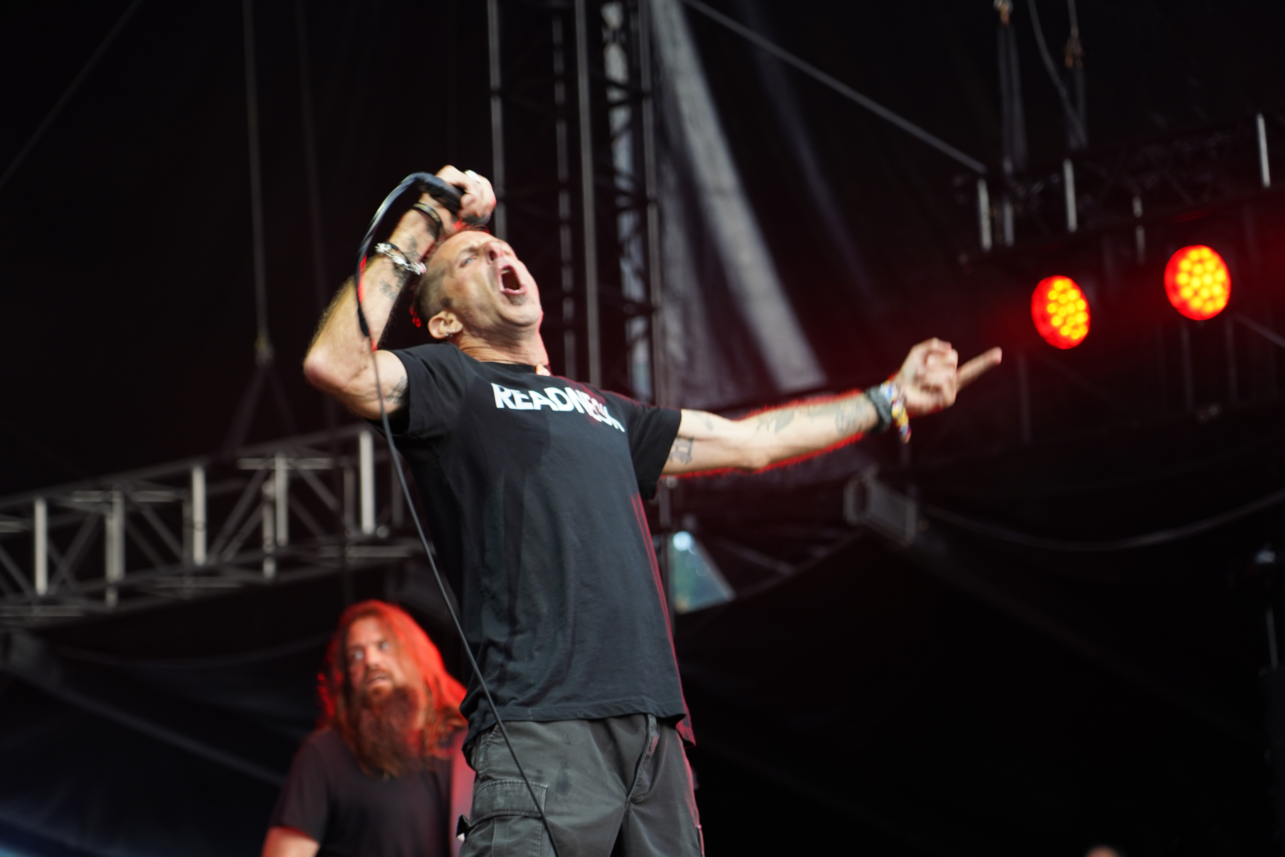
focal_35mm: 105
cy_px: 428
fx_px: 3748
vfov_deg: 13.0
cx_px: 642
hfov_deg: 19.5
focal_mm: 105
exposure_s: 1/125
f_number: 4
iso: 500
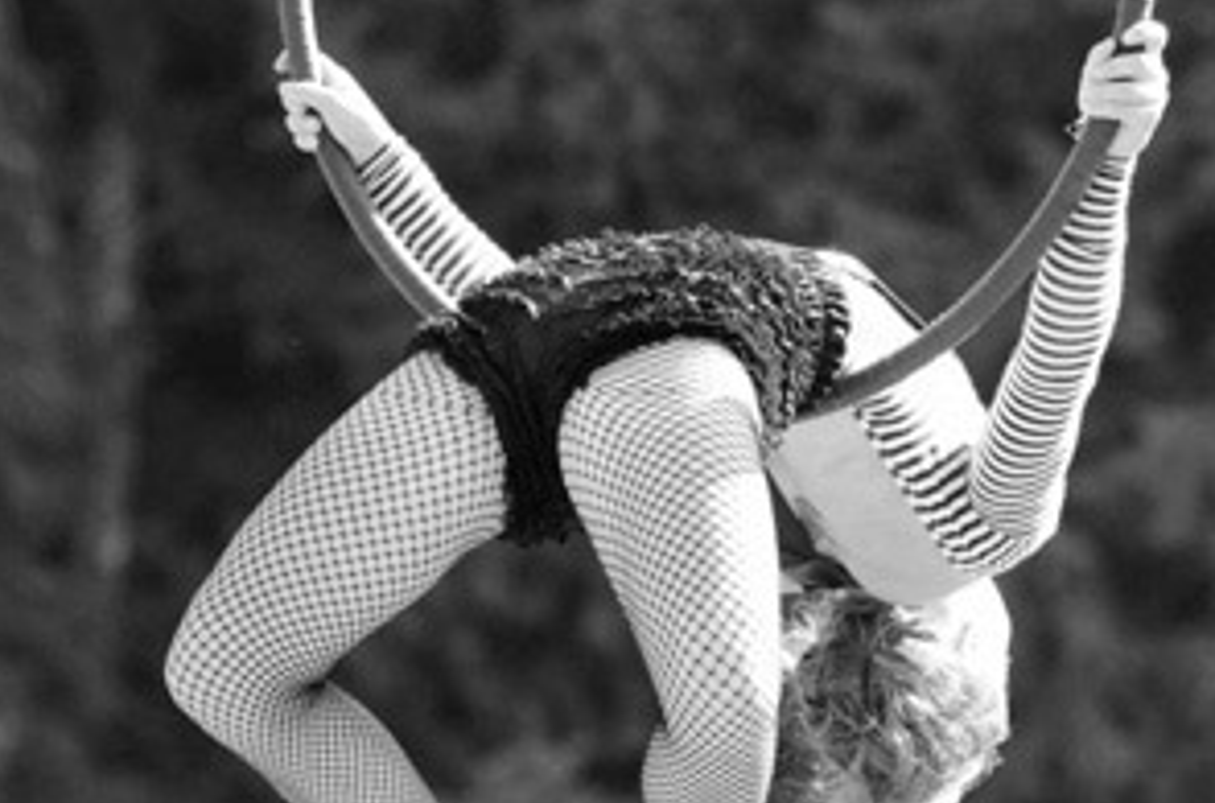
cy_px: 529
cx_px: 840
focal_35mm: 267
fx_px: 8982
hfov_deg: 7.7
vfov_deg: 5.1
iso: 800
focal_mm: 105
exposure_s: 1/1600
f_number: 2.8
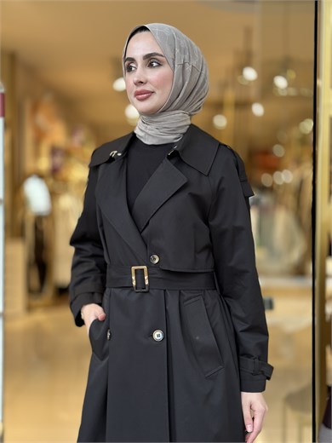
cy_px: 222
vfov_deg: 39.7
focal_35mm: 48
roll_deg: -0.5
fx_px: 614
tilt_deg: -1.8
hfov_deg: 30.3
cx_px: 166
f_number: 1.78
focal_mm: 6.86
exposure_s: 1/121
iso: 100
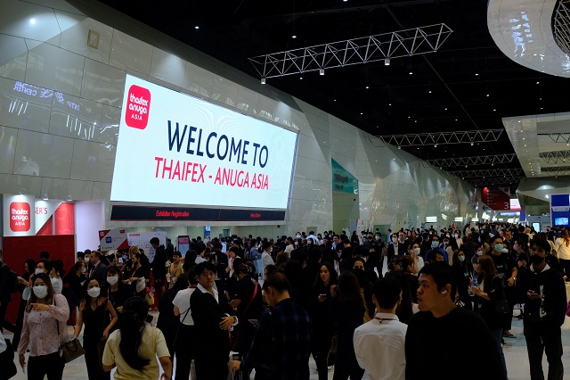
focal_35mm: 42
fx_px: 665
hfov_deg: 46.4
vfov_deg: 31.9
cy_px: 190
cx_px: 285
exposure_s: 1/160
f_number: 4
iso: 2000
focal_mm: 27.7
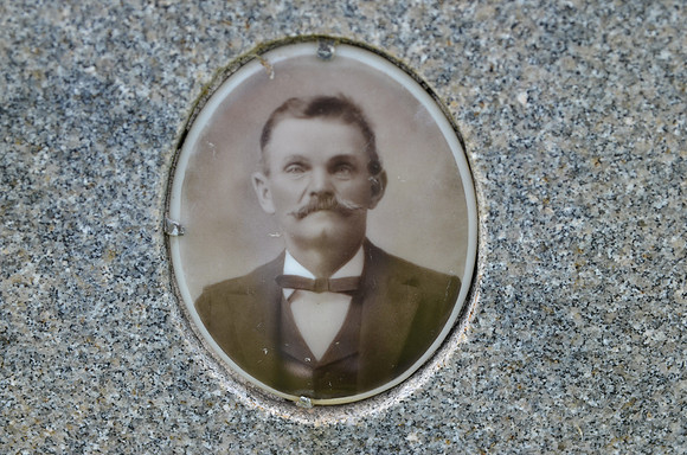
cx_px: 344
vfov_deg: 13.0
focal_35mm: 105
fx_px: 1999
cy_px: 228
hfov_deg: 19.5
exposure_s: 1/200
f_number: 7.1
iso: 200
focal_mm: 70
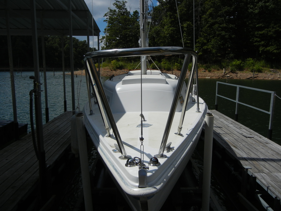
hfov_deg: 60.0
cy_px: 106
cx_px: 140
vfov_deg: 46.8
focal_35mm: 30
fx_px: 244
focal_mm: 5.4
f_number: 7
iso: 160
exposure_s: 1/1420
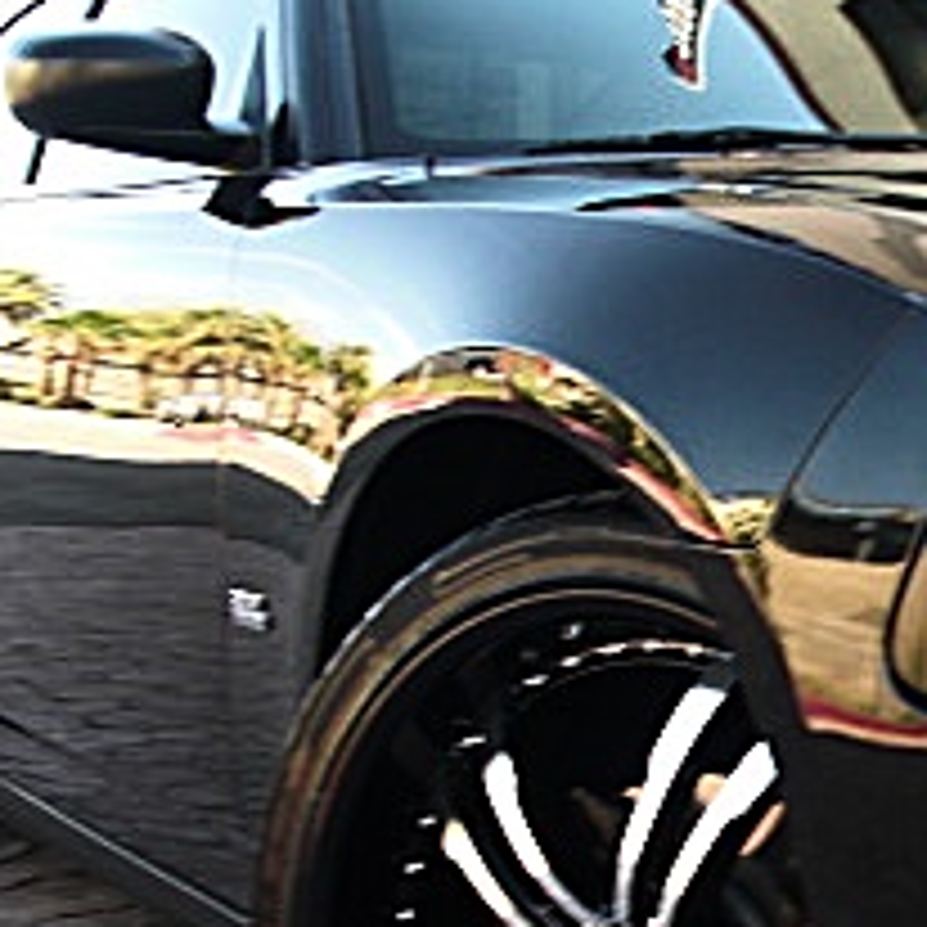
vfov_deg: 17.5
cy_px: 680
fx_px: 2999
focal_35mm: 99
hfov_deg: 16.7
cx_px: 1148
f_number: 2.8
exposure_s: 1/80
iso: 50
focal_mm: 6.3
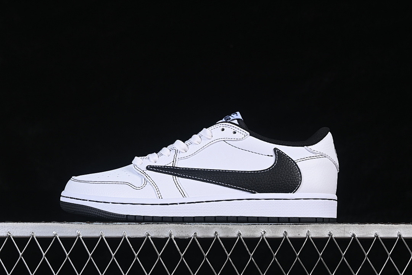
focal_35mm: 75
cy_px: 138
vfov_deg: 18.2
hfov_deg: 27.0
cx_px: 206
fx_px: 858
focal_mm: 50
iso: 160
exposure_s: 1/80
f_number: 8
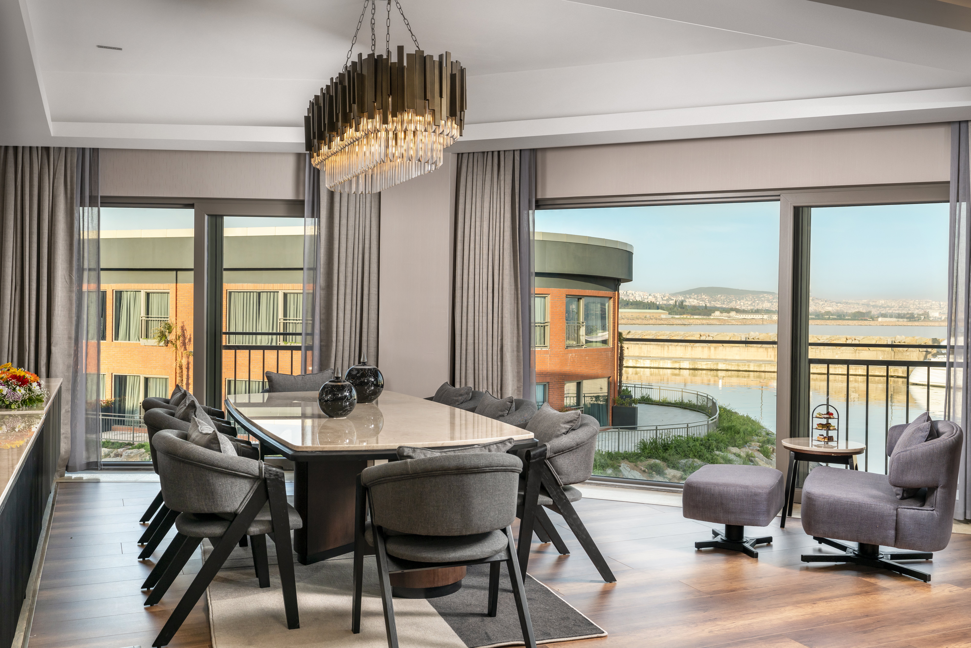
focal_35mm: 32
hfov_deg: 58.7
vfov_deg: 41.1
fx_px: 863
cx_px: 486
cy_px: 324
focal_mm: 32
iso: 400
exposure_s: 1/250
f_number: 8
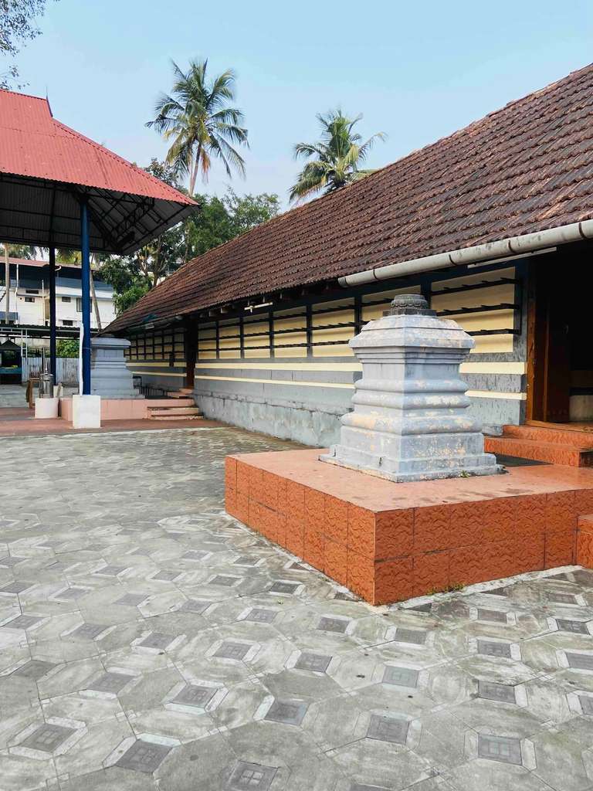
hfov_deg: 53.1
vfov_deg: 67.3
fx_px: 594
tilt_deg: -2.9
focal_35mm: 26
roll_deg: -1.0
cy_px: 396
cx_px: 296
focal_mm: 4.25
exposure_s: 1/122
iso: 32
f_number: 1.8
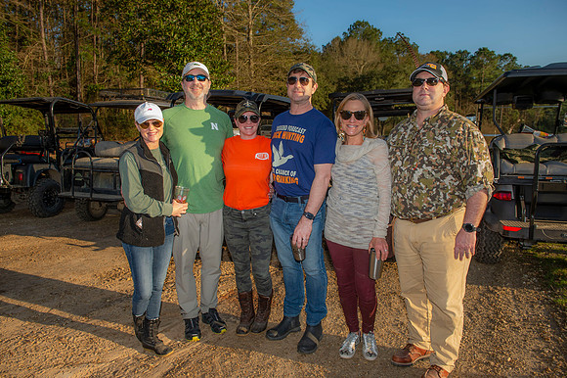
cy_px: 189
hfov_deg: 69.4
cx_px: 284
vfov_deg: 49.5
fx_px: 409
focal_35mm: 26
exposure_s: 1/160
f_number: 5.6
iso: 50
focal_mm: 26
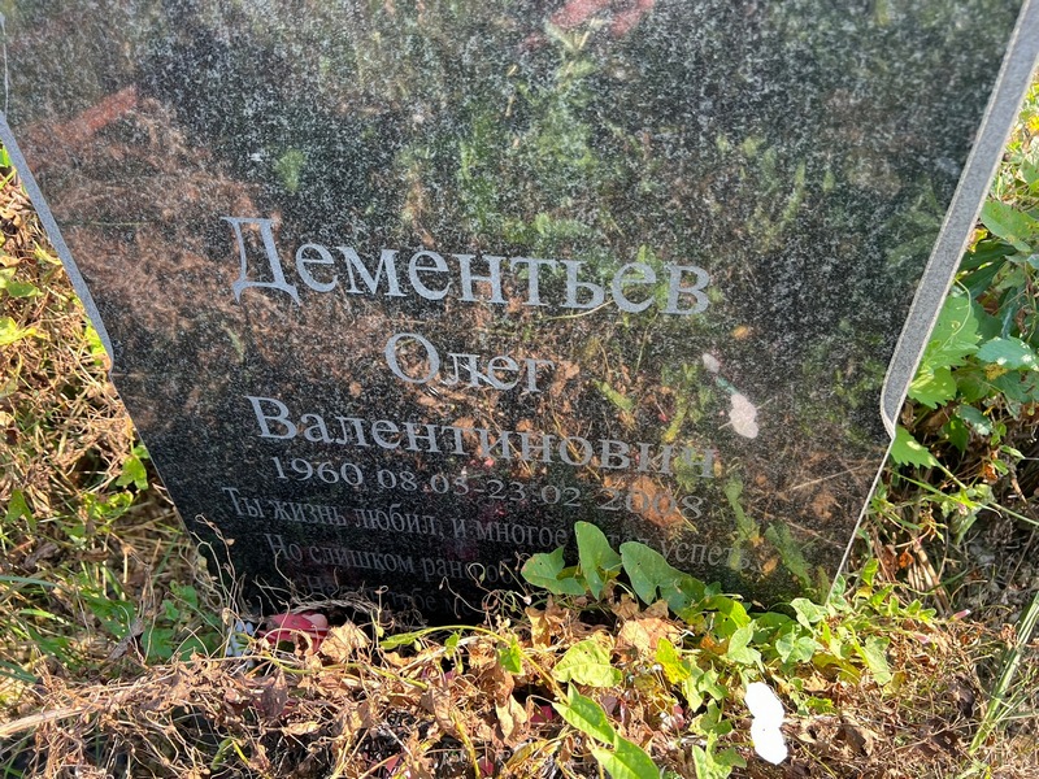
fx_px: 780
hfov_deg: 67.3
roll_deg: +5.1
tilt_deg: -43.3
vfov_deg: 53.1
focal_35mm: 26
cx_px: 520
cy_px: 390
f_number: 1.5
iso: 50
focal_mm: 5.7
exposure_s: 1/227
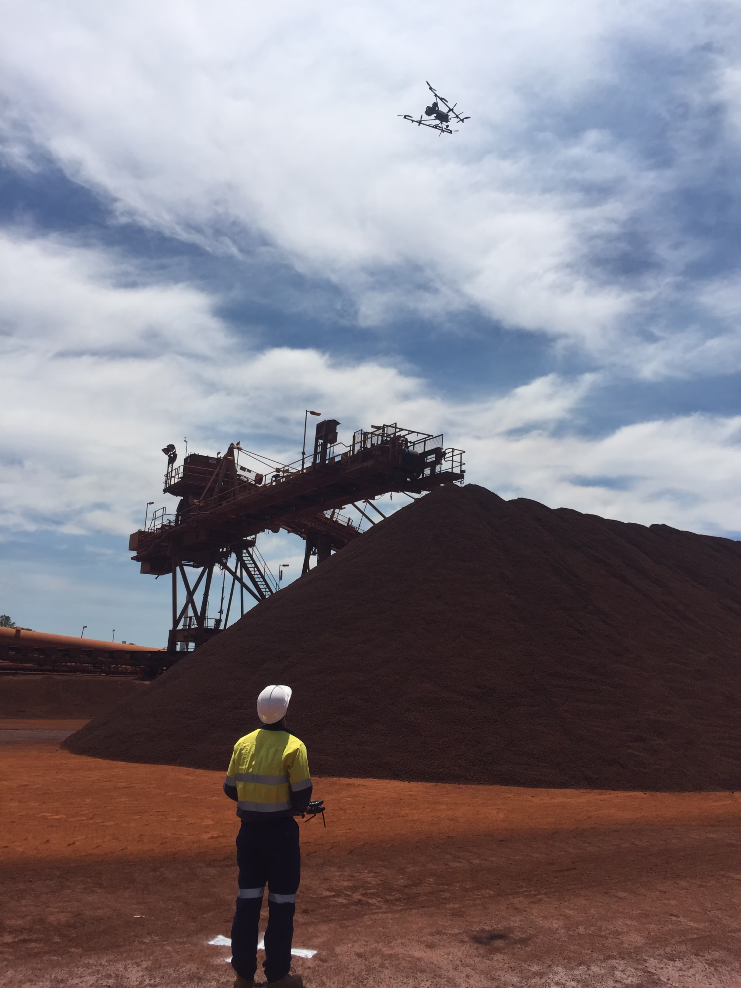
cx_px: 370
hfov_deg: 48.2
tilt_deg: +12.0
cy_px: 494
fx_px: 828
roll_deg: -3.8
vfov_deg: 61.7
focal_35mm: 29
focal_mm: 4.15
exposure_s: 1/4950
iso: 32
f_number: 2.2
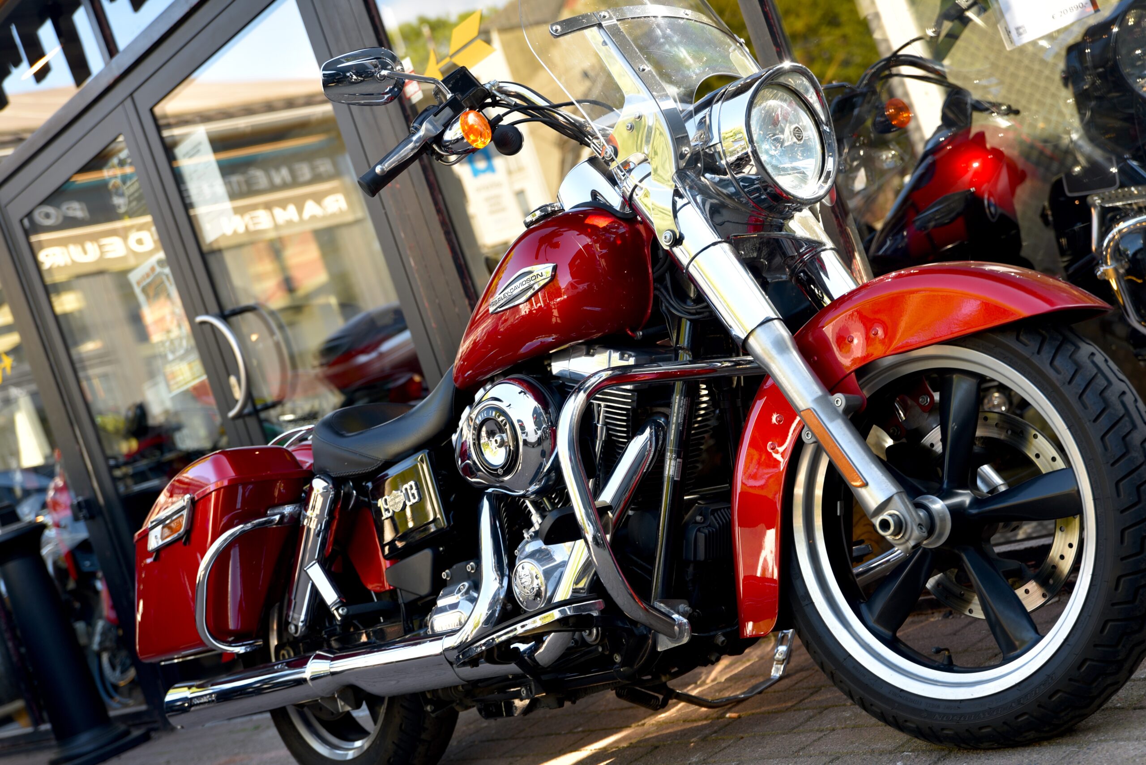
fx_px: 1751
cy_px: 382
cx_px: 573
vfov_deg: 24.6
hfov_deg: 36.2
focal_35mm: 55
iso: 100
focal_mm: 55
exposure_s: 1/60
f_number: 4
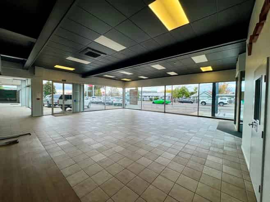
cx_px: 135
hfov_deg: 102.1
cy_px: 101
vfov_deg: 85.6
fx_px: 109
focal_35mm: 14
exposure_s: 1/196
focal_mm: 2.22
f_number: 2.2
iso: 40
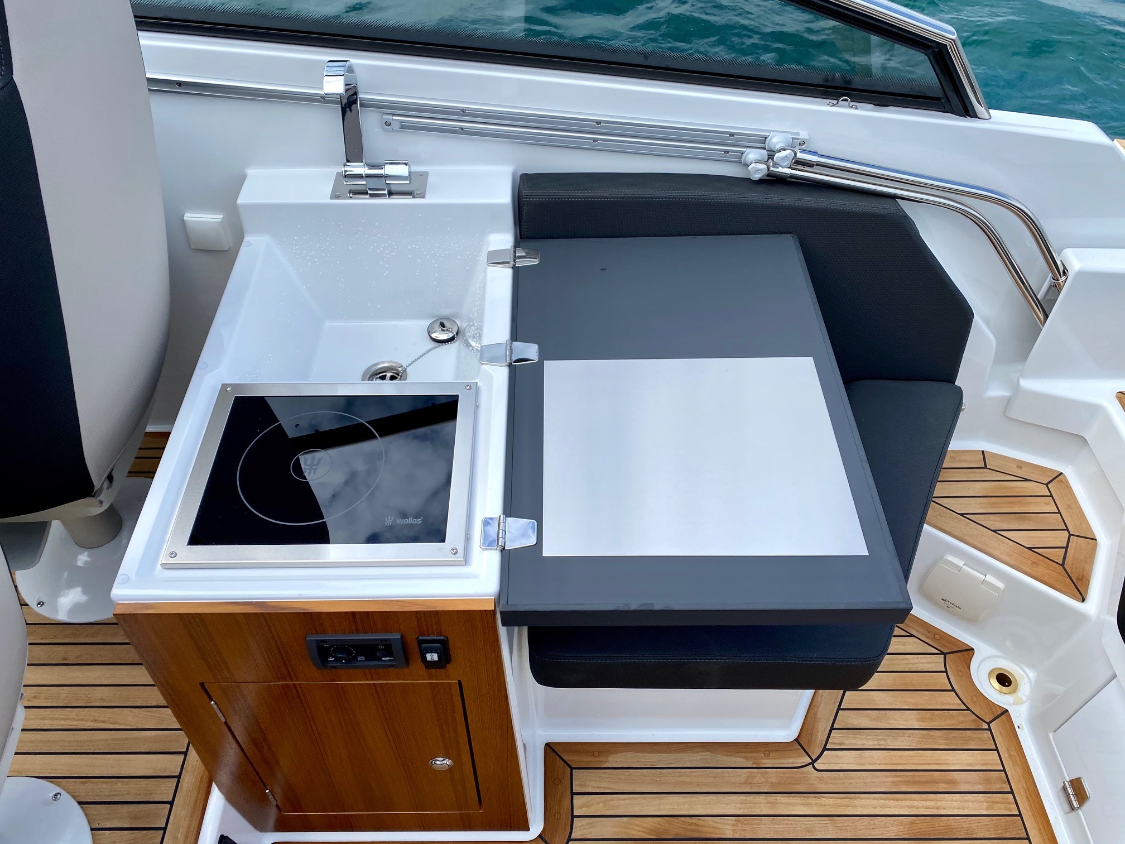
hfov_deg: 67.3
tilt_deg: -45.7
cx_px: 562
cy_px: 422
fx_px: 845
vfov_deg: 53.1
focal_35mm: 26
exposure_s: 1/1961
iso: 32
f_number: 1.8
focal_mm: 4.25
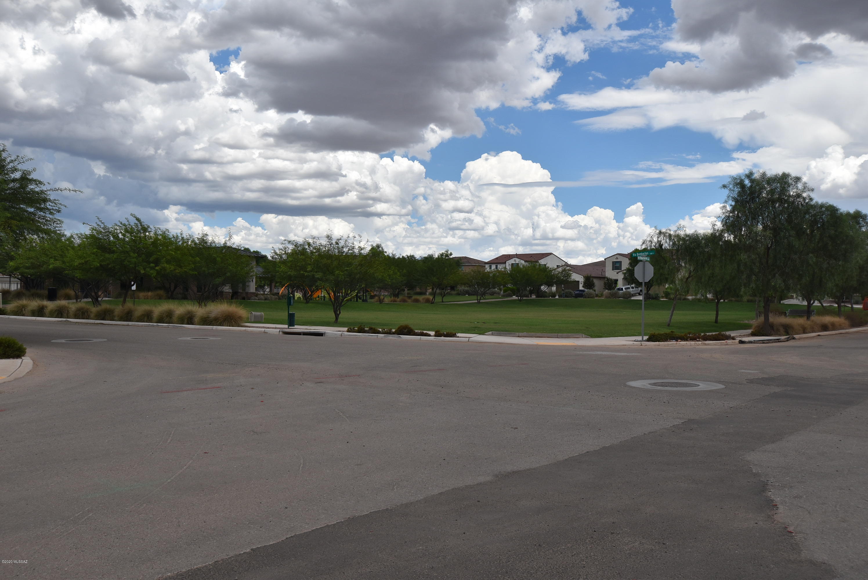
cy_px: 290
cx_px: 434
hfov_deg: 53.1
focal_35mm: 36
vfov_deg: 36.9
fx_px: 869
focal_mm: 24
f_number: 10
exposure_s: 1/400
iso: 200
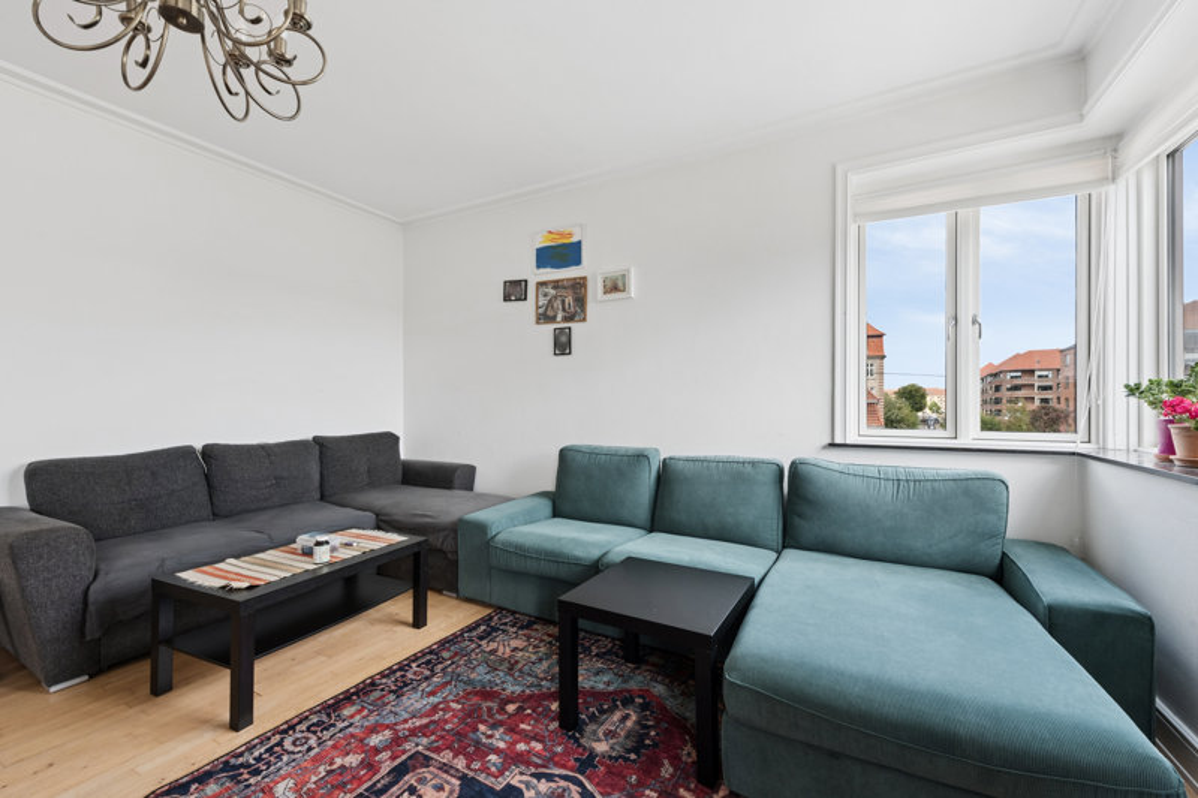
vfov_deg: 81.2
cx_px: 599
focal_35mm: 14
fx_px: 466
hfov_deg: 104.3
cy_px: 399
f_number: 13
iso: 400
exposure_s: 1/25
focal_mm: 14
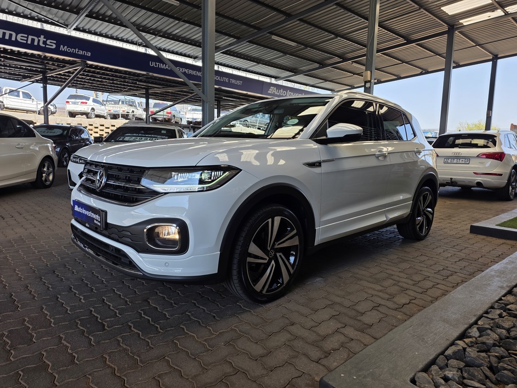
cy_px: 194
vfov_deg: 58.9
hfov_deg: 73.9
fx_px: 344
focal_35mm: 23
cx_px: 258
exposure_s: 1/1225
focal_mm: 6.25
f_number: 1.7
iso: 80
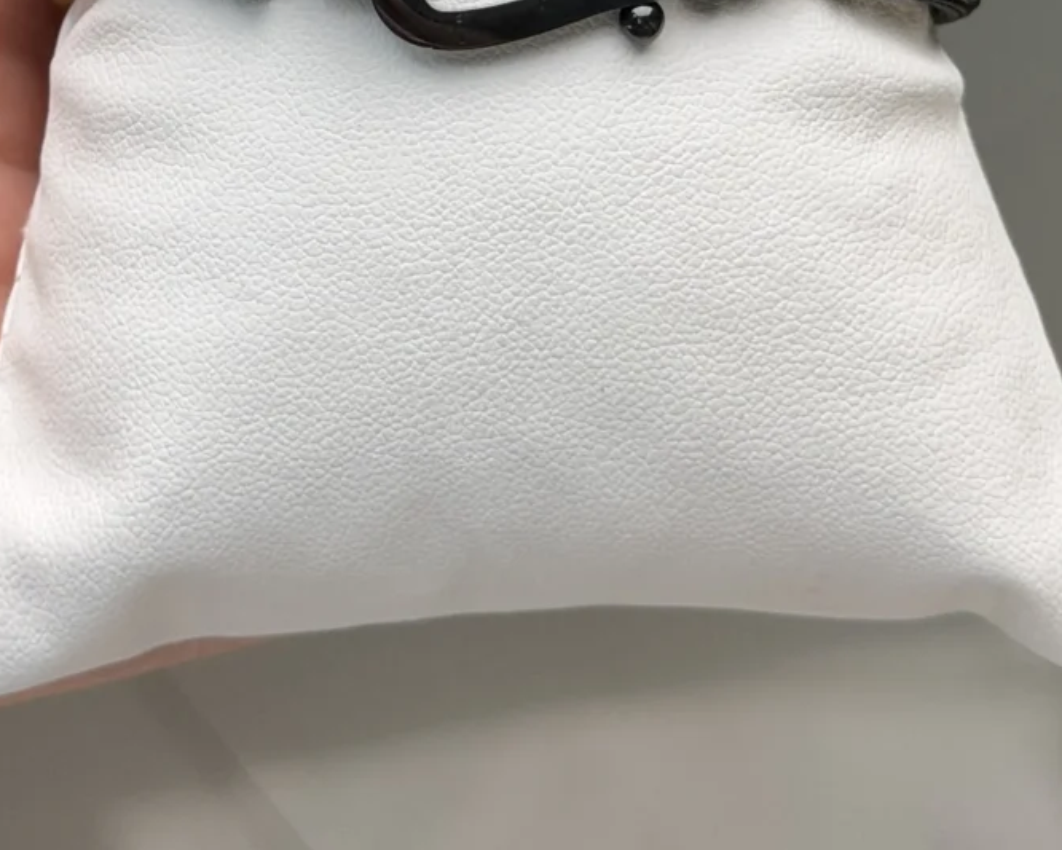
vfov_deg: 19.9
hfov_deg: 25.4
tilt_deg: -69.2
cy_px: 44
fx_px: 2358
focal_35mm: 75
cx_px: 507
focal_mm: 6.76
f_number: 1.78
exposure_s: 1/786
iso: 80
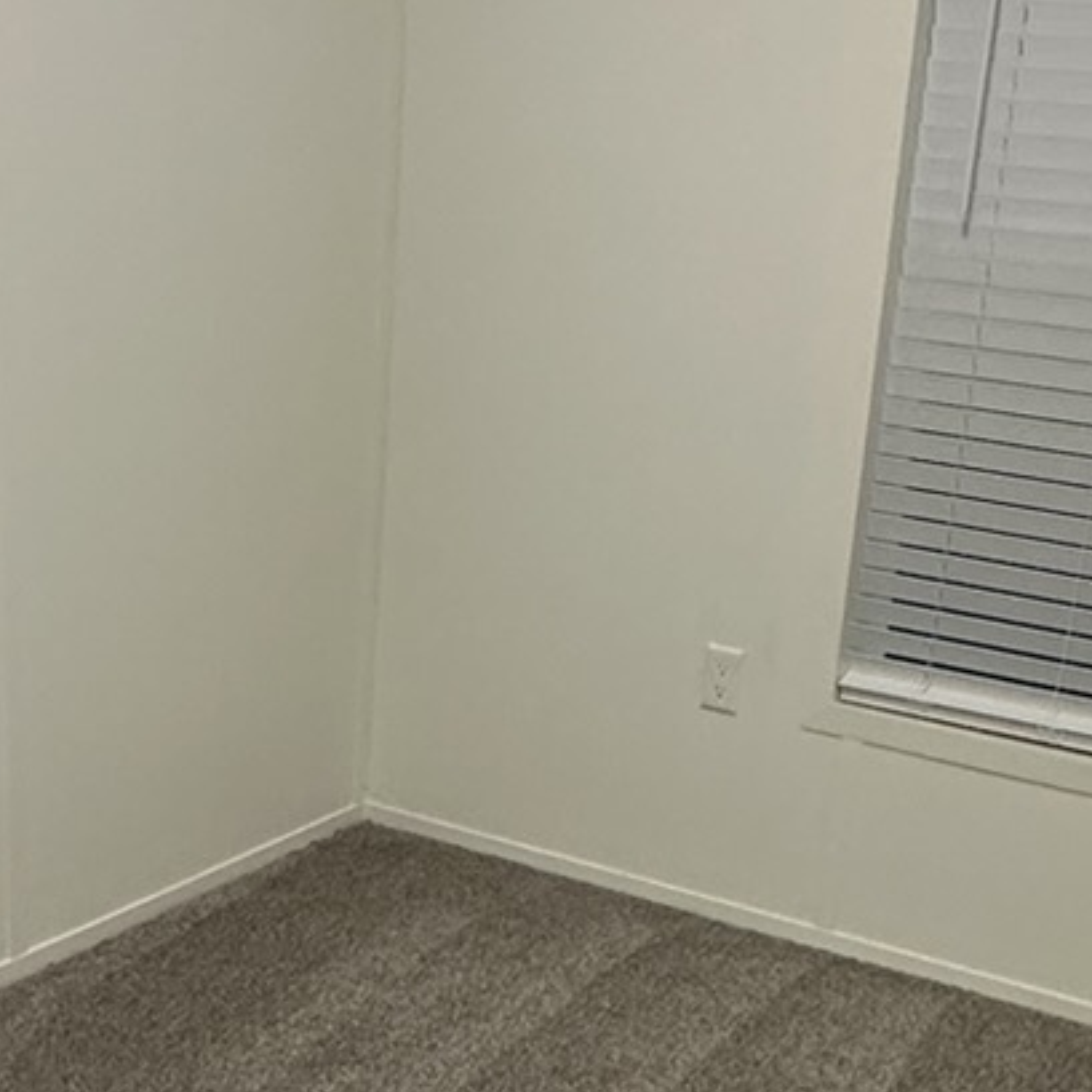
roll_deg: -4.5
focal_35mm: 62
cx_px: 459
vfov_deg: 27.2
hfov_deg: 27.7
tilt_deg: -20.8
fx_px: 2213
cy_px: 852
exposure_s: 1/60
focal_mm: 2.22
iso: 250
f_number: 2.2
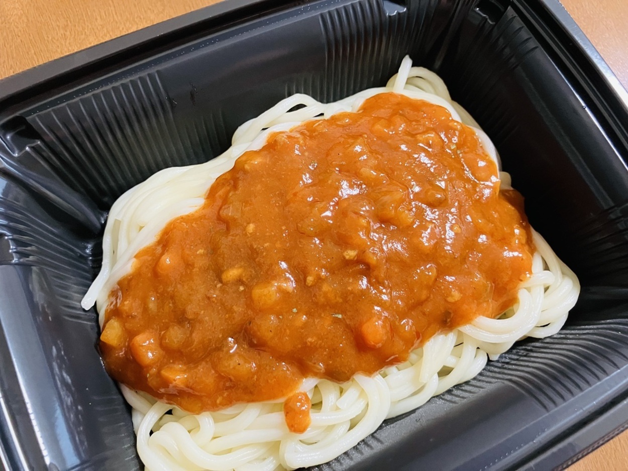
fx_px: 508
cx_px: 314
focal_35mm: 28
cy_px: 236
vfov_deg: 49.8
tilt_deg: -70.5
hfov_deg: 63.4
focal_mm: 3.99
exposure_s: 1/40
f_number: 1.8
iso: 400
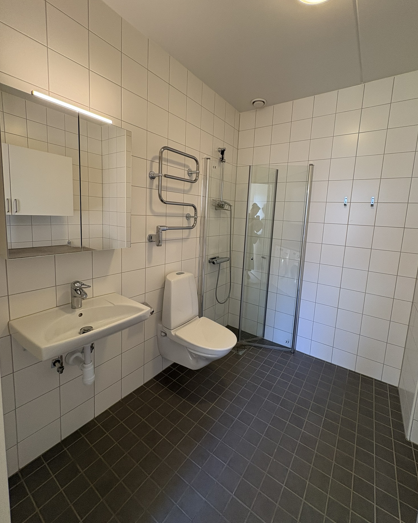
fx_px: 232
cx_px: 213
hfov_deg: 84.0
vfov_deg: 96.6
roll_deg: -3.3
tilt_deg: -6.2
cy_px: 242
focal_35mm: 15
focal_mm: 2.22
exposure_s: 1/50
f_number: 2.2
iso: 160
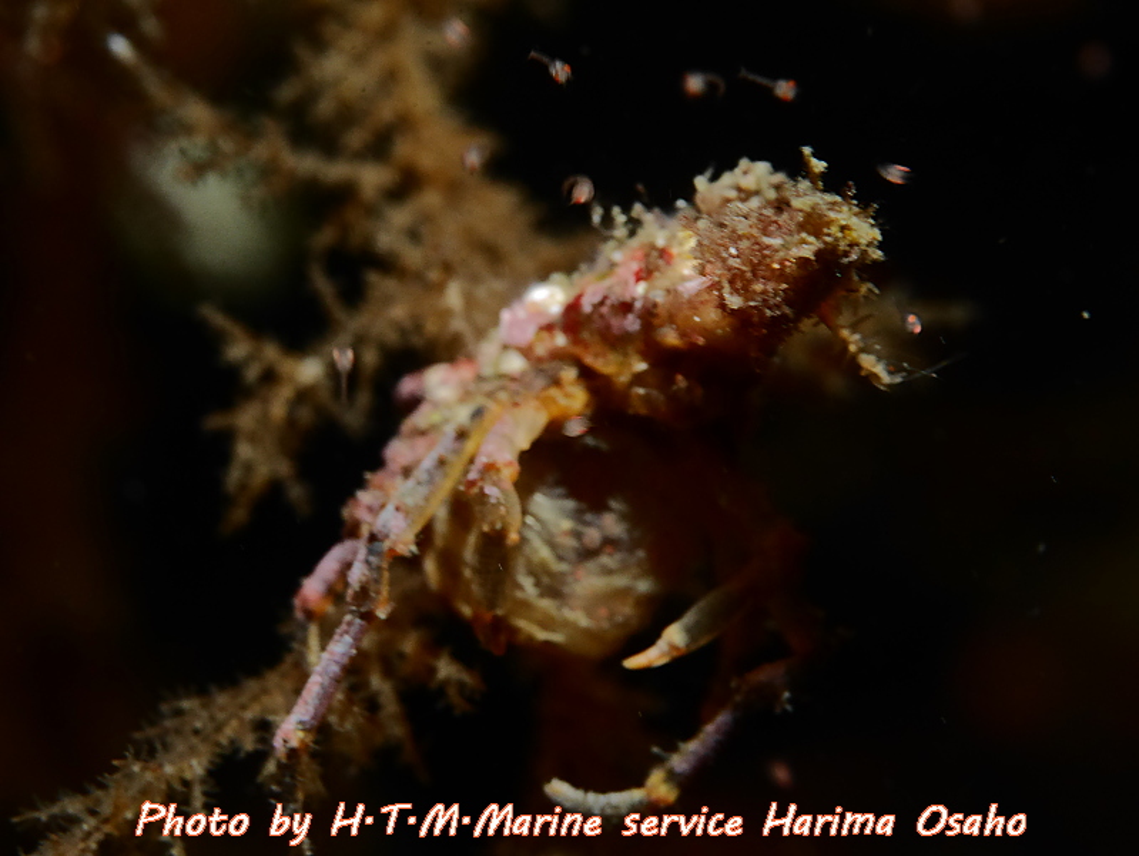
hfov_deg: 21.8
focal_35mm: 90
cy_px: 428
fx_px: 2963
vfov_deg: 16.4
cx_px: 570
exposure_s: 1/100
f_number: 11
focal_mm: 45
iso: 1600
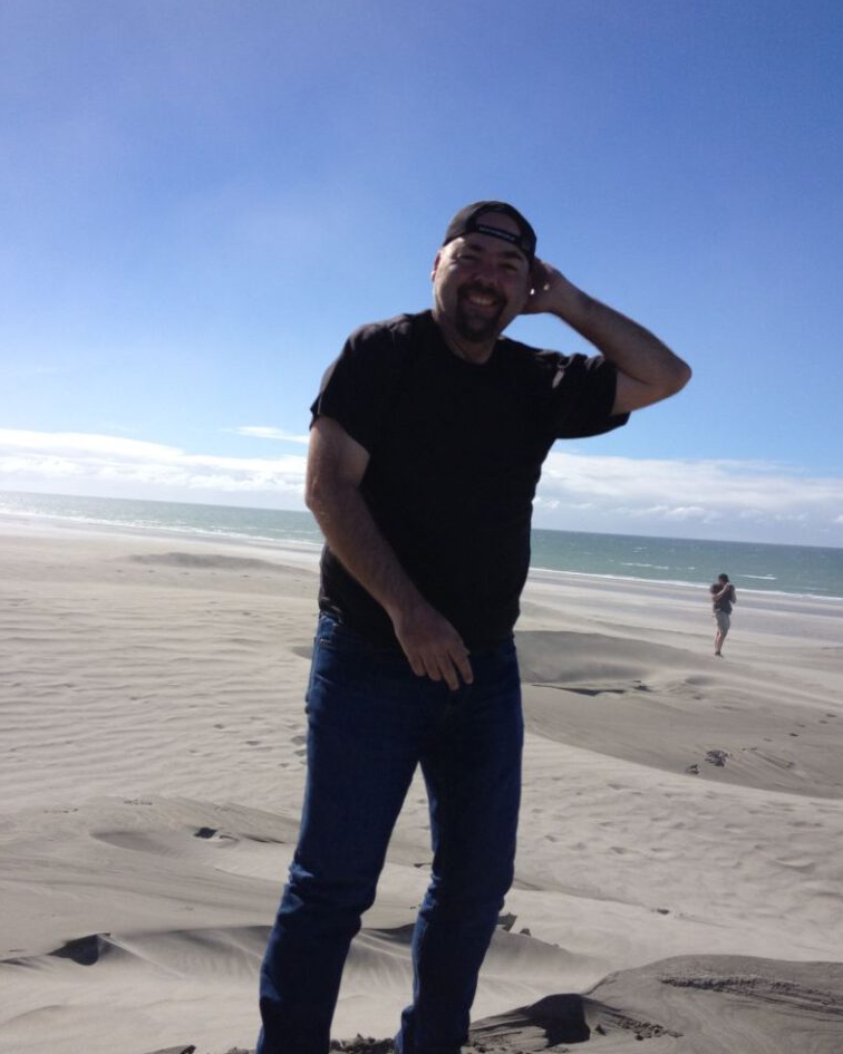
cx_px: 427
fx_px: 1154
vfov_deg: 49.1
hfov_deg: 40.1
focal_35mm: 37
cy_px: 538
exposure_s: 1/2632
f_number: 2.4
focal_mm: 4.28
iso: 50
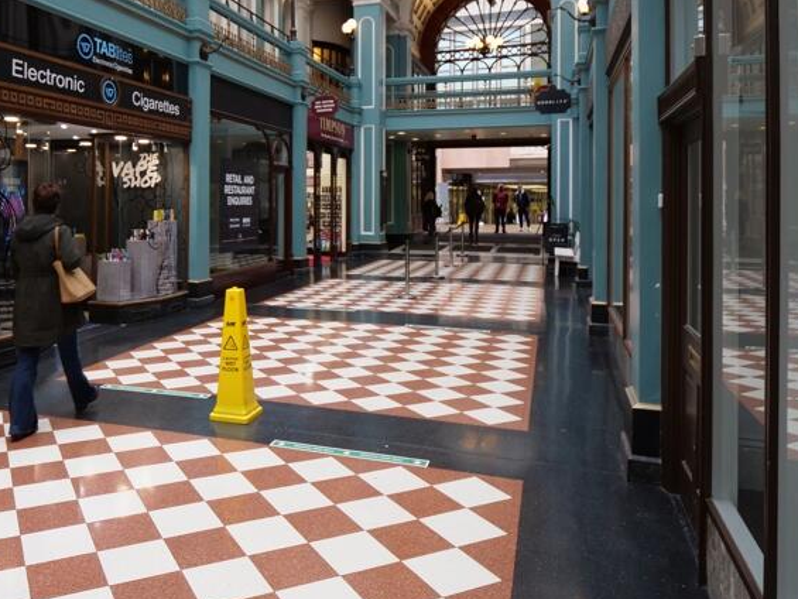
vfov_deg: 47.5
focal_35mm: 29
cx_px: 275
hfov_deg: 60.4
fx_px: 669
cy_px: 199
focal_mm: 8
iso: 250
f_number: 2.8
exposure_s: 1/60
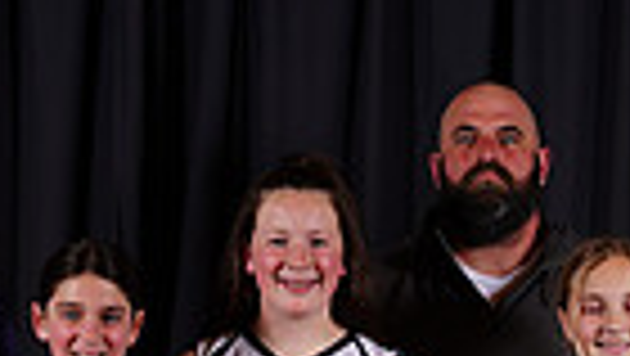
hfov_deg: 9.7
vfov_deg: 5.4
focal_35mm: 222
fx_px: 3711
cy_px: 561
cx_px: 414
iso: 200
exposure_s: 1/200
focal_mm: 51
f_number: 6.3
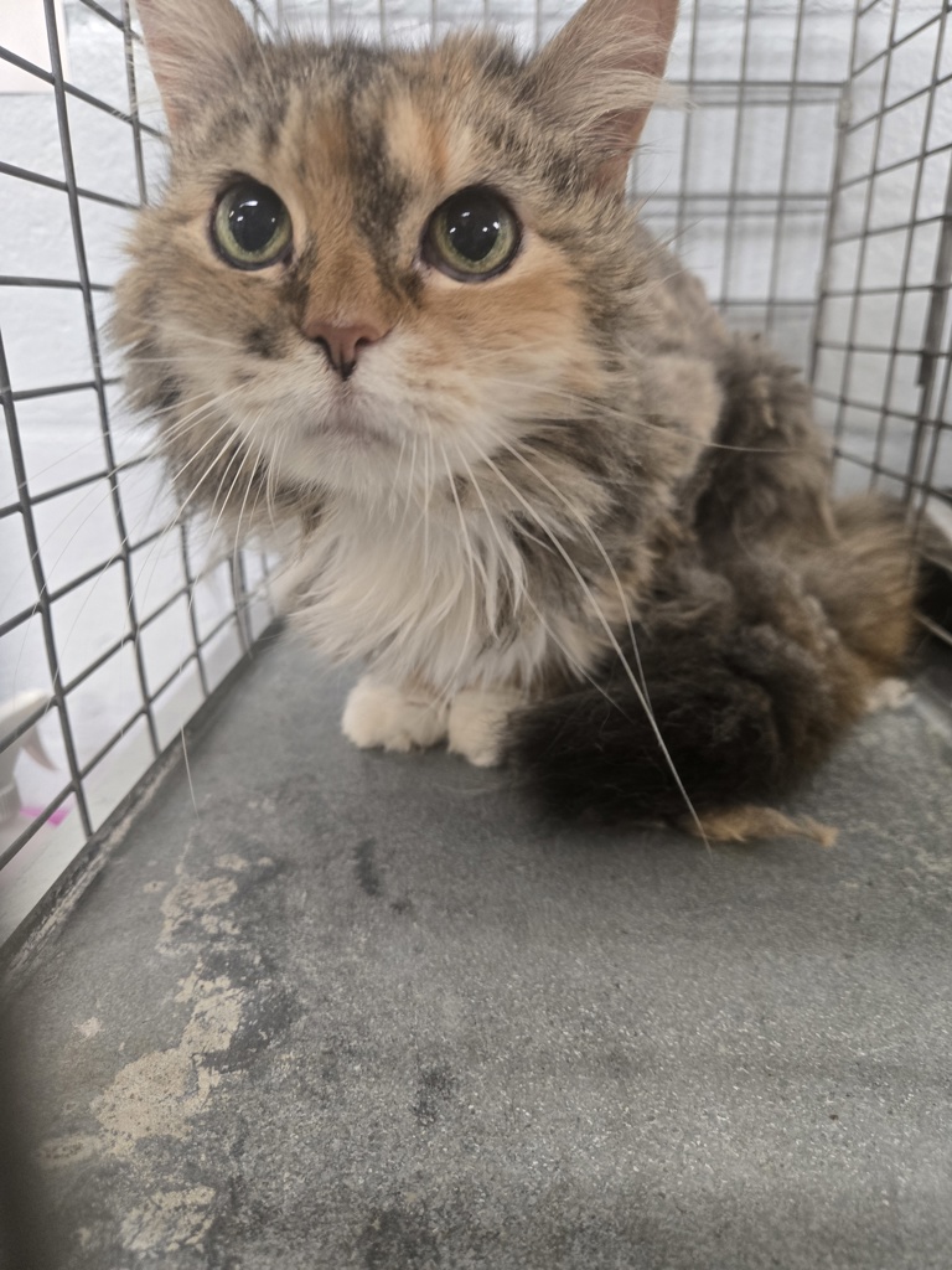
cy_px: 635
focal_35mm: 23
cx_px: 476
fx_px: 843
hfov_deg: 58.9
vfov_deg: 73.9
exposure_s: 1/54.6
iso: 320
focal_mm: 5.4
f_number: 1.8
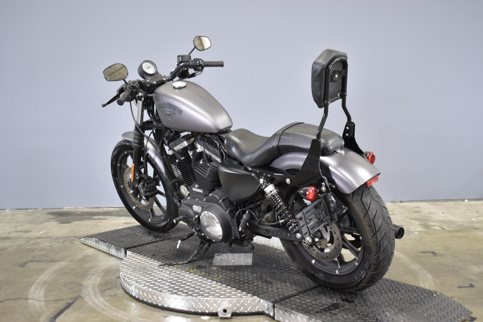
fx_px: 563
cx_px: 242
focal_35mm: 42
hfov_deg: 46.4
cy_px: 161
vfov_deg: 31.9
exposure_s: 1/10
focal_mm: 28
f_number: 4.2
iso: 400
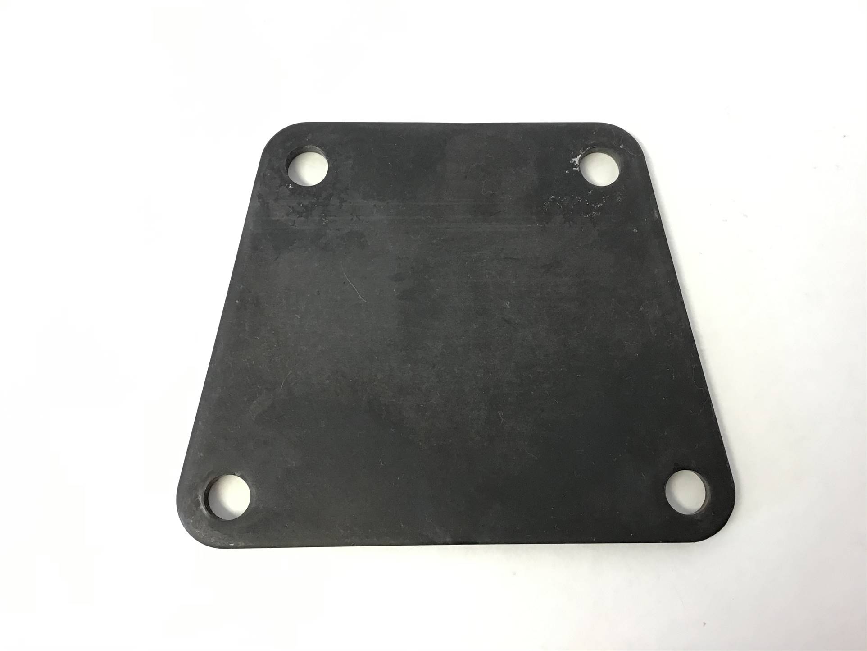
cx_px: 434
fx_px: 776
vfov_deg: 45.4
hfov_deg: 58.3
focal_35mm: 31
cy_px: 326
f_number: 2.4
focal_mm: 3.3
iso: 50
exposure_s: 1/33
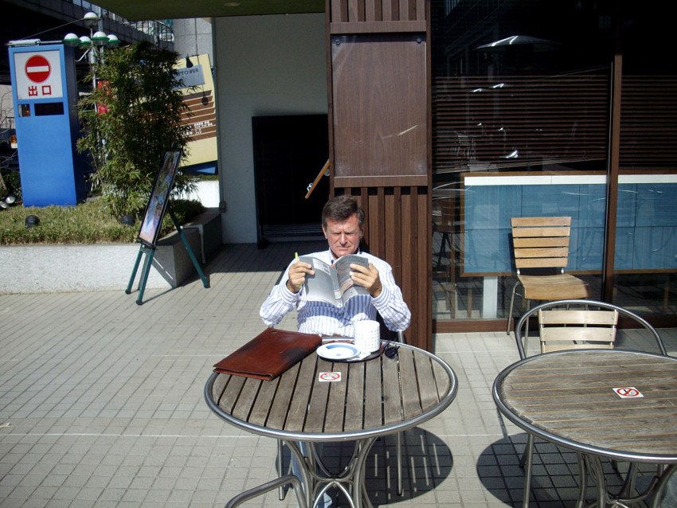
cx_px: 338
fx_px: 724
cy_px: 254
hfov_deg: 50.1
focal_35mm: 37
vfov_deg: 38.7
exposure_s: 1/320
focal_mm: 6.2
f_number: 5.6
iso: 80
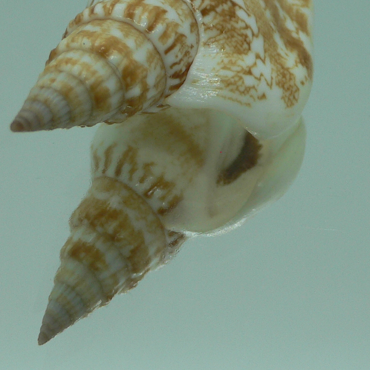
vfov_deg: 24.7
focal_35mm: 69
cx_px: 175
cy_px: 91
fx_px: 834
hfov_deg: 25.0
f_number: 2.8
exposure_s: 1/80
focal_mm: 4.6
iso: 80
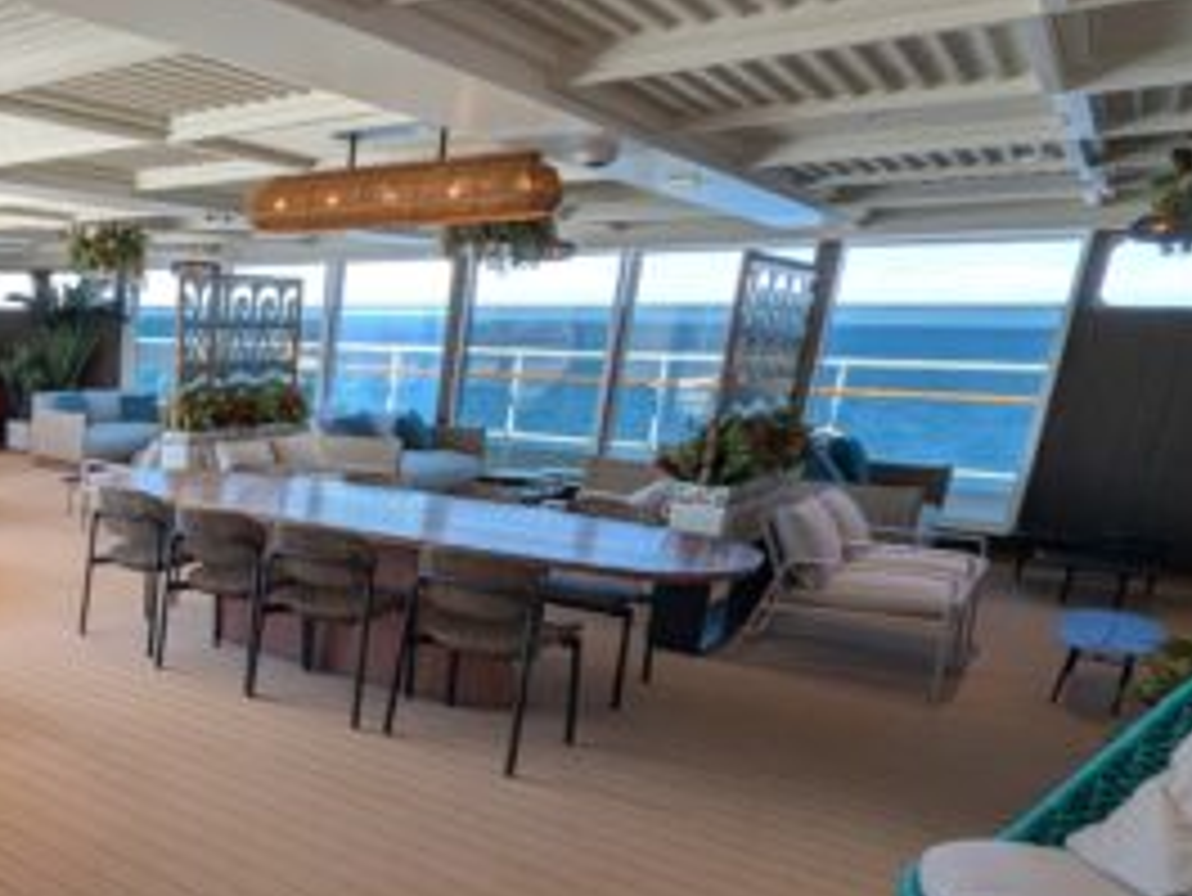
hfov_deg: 52.0
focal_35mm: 27
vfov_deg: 50.6
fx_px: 930
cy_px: 590
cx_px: 0
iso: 72
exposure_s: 1/601
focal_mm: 1.95
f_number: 2.2
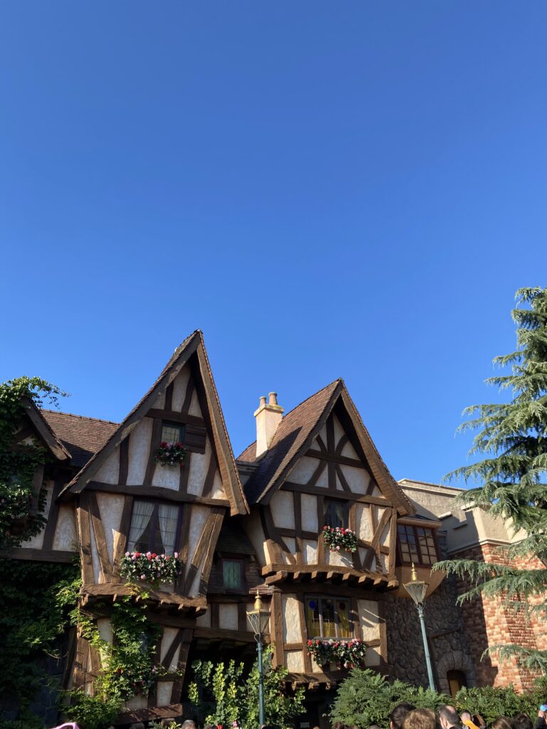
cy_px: 364
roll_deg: +3.7
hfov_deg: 53.1
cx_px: 274
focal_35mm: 26
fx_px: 548
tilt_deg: +32.8
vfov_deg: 67.3
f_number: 1.8
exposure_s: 1/1272
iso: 32
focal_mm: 4.25
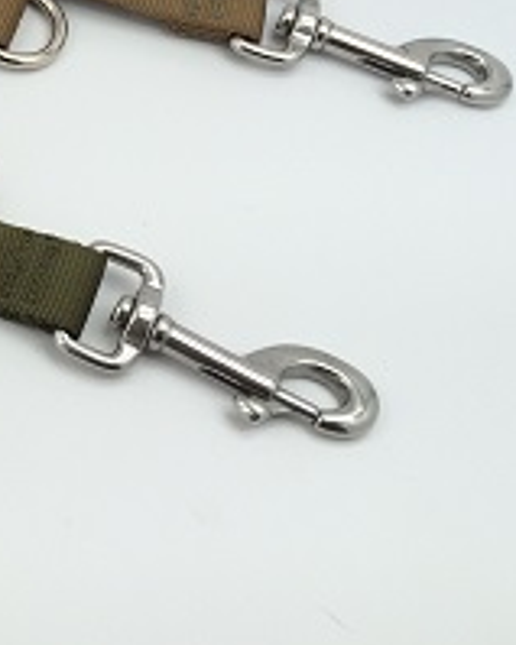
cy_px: 45
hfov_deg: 17.9
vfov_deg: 24.3
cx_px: -274
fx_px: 1452
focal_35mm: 76
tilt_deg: -50.7
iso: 32
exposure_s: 1/191
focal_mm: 4.15
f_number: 2.2
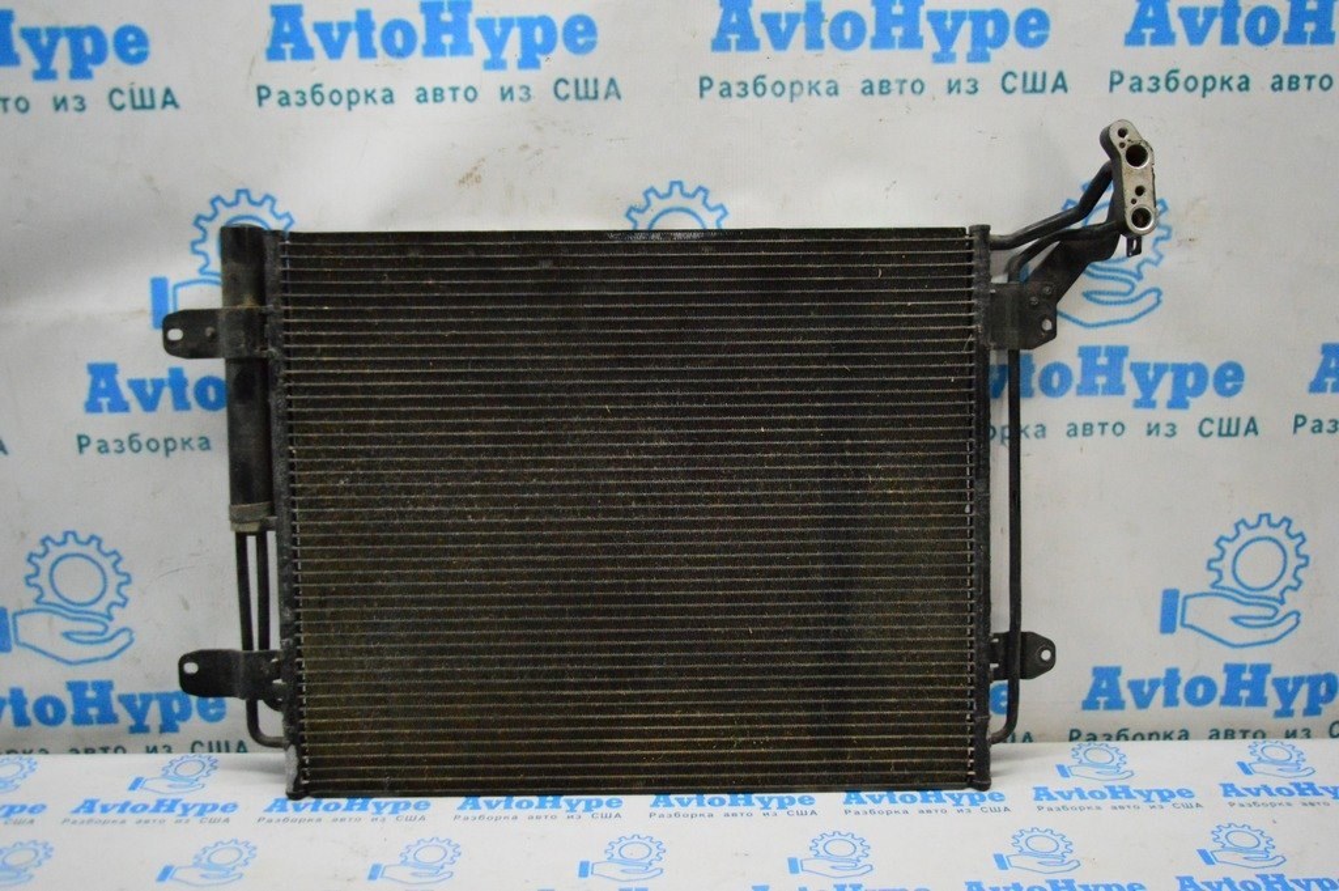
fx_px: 1338
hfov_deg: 53.2
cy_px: 446
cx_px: 670
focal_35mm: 36
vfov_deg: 36.8
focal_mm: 24
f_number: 4
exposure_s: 1/800
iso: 6400
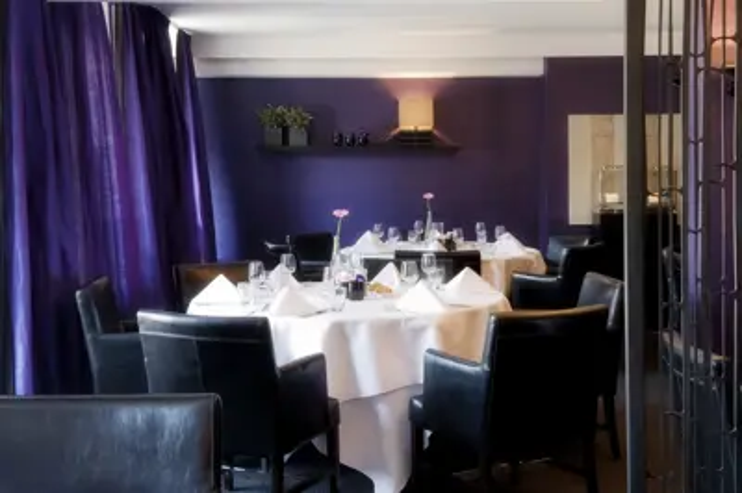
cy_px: 246
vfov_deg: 26.9
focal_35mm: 50
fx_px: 1030
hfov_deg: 39.6
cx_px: 371
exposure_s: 4
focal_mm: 50
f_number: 22
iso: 200
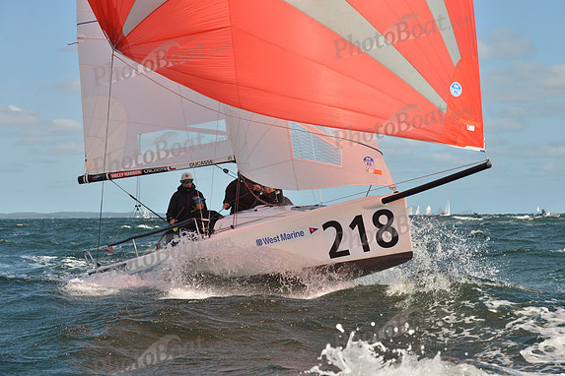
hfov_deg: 25.7
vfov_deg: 17.3
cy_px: 189
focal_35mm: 79
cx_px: 283
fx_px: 1240
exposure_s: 1/1600
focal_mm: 78
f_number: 9
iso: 400
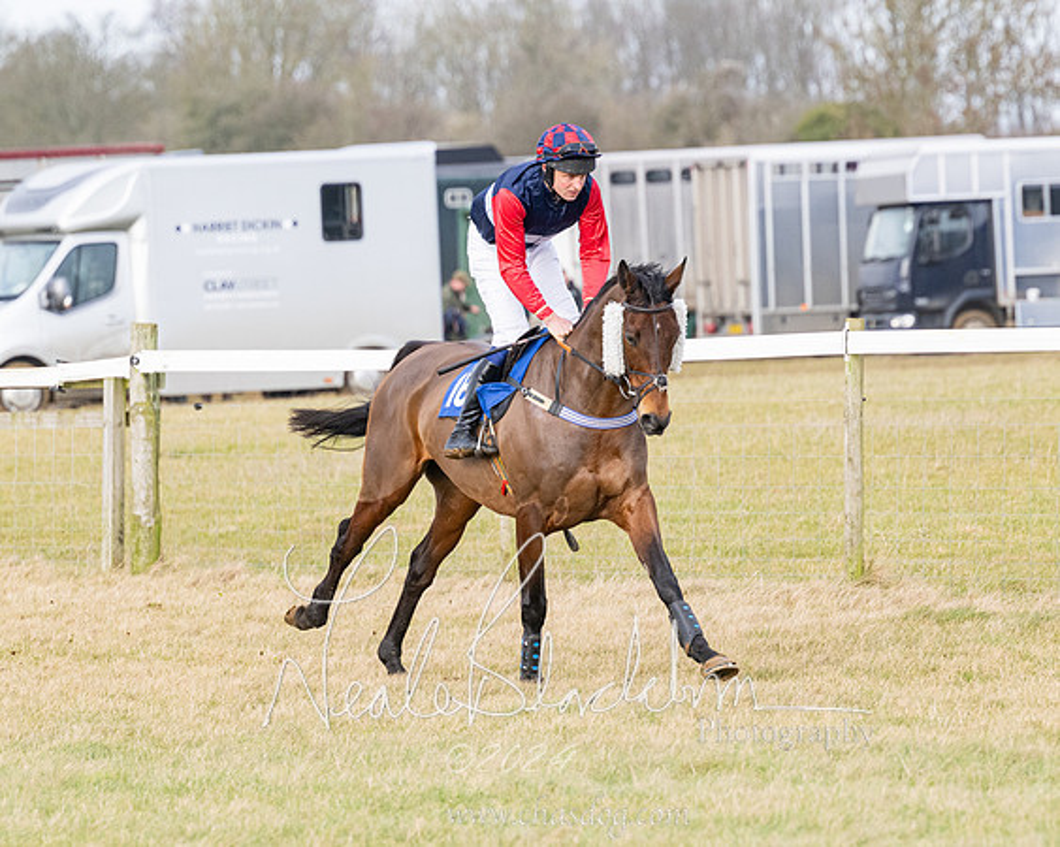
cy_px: 556
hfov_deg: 5.5
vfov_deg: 4.4
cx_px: 592
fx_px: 11114
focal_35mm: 354
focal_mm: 220
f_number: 5
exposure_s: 1/1600
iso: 800
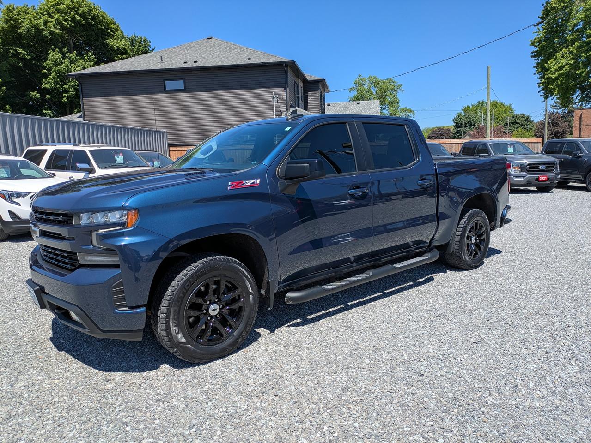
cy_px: 222
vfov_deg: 54.9
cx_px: 296
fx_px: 427
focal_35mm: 25
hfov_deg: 69.4
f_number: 1.89
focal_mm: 5.43
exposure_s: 1/1776
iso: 42
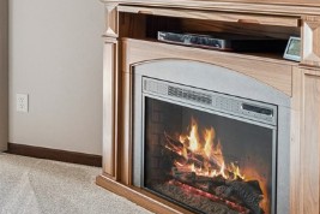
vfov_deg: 18.9
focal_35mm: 69
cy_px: -29
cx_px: -252
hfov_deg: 20.7
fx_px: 613
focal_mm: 16
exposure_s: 1/13
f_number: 10
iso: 400
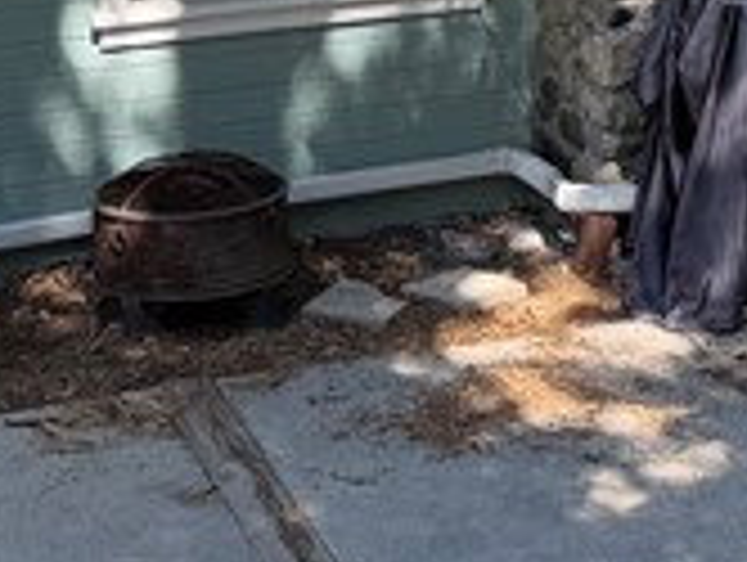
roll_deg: -1.8
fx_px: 3198
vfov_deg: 9.6
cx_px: 544
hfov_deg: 13.3
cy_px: -391
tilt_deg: -11.7
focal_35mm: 148
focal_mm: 6.76
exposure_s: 1/702
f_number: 1.78
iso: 100
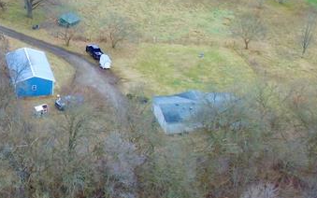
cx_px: -36
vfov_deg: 20.0
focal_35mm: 64
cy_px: 33
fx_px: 553
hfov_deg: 28.8
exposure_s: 1/100
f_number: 2.8
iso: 141
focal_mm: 3.61
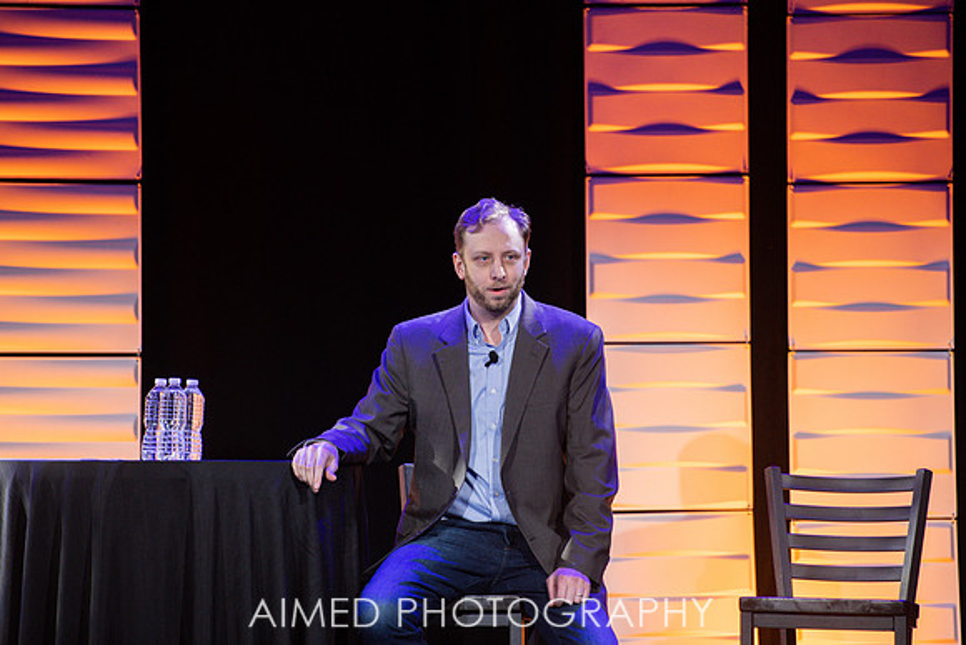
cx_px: 483
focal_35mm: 209
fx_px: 5607
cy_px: 322
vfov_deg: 6.6
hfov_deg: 9.8
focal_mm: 200
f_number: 3.2
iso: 500
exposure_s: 1/250
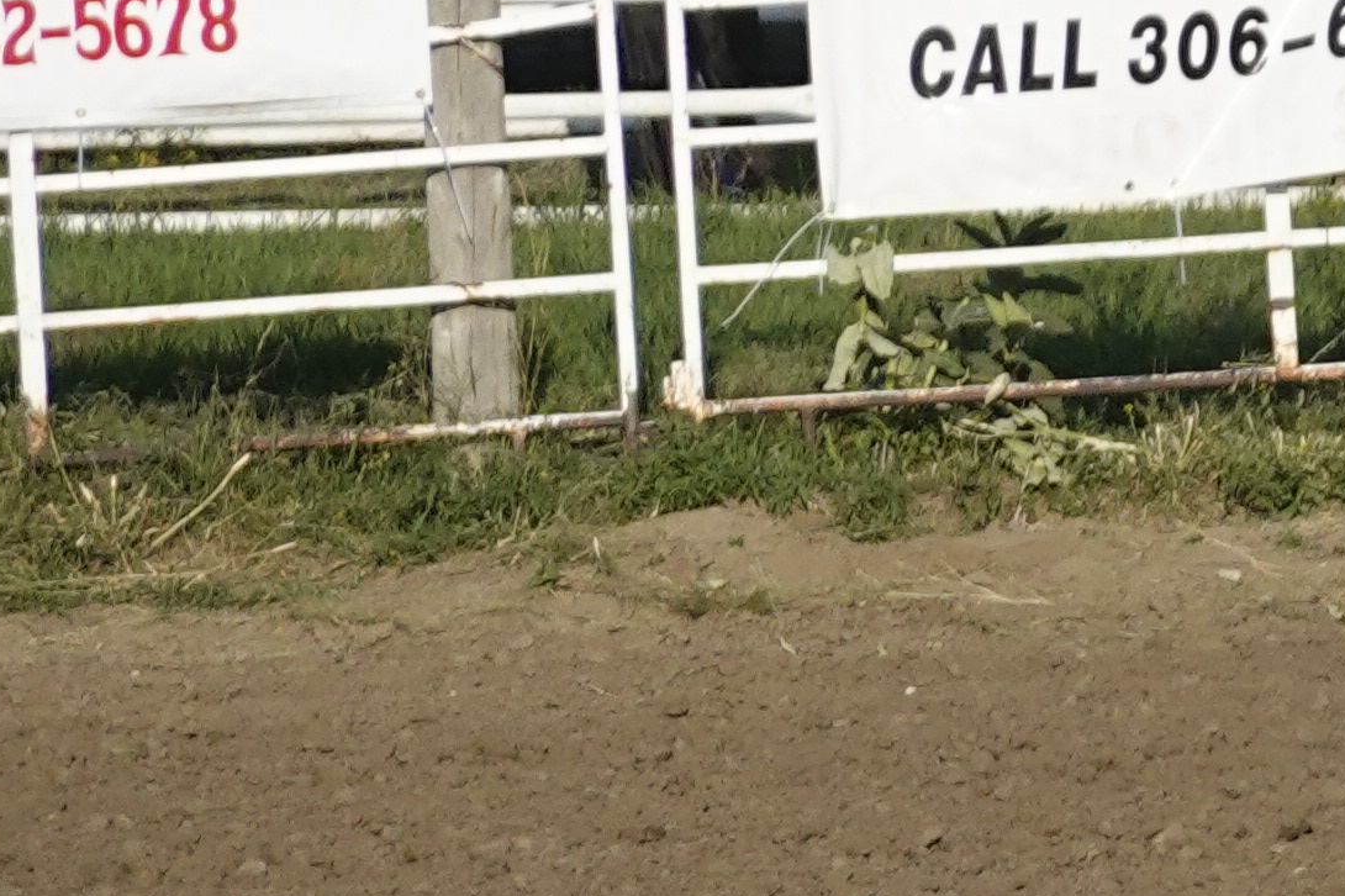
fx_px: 33576
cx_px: 2595
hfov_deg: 2.3
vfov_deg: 1.5
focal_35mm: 899
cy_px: 474
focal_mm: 64.75
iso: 250
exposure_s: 1/2000
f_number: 4.5
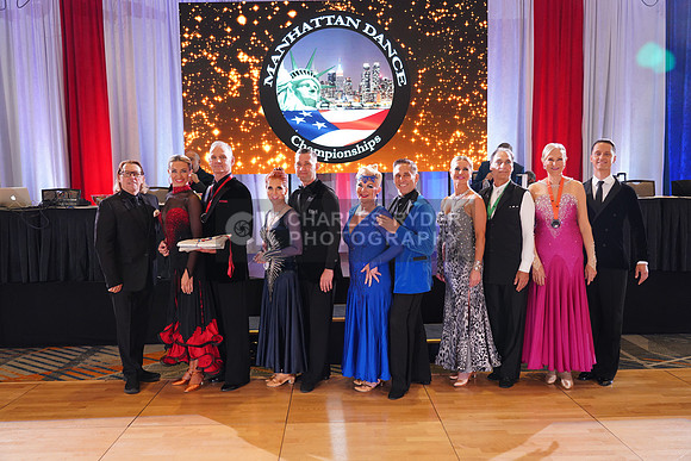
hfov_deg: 60.3
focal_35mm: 31
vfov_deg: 42.3
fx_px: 595
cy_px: 230
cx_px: 346
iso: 1600
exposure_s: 1/160
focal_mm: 31
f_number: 4
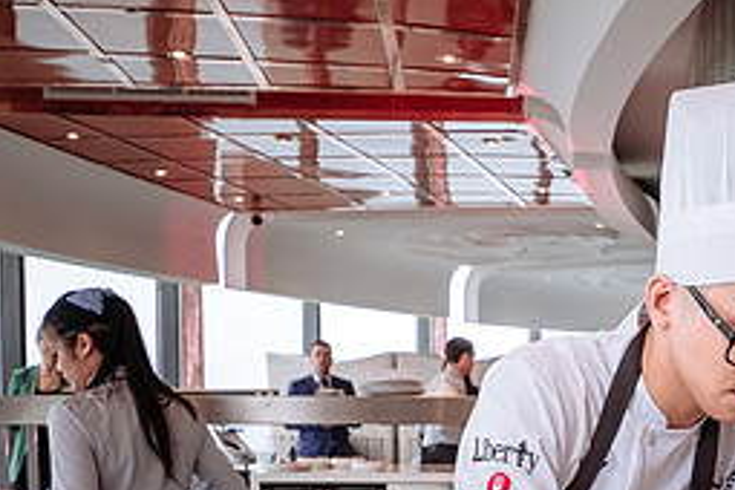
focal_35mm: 57
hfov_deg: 33.6
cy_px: 460
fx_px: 1164
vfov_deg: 23.0
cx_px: 627
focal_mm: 16
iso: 200
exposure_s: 1/200
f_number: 3.2
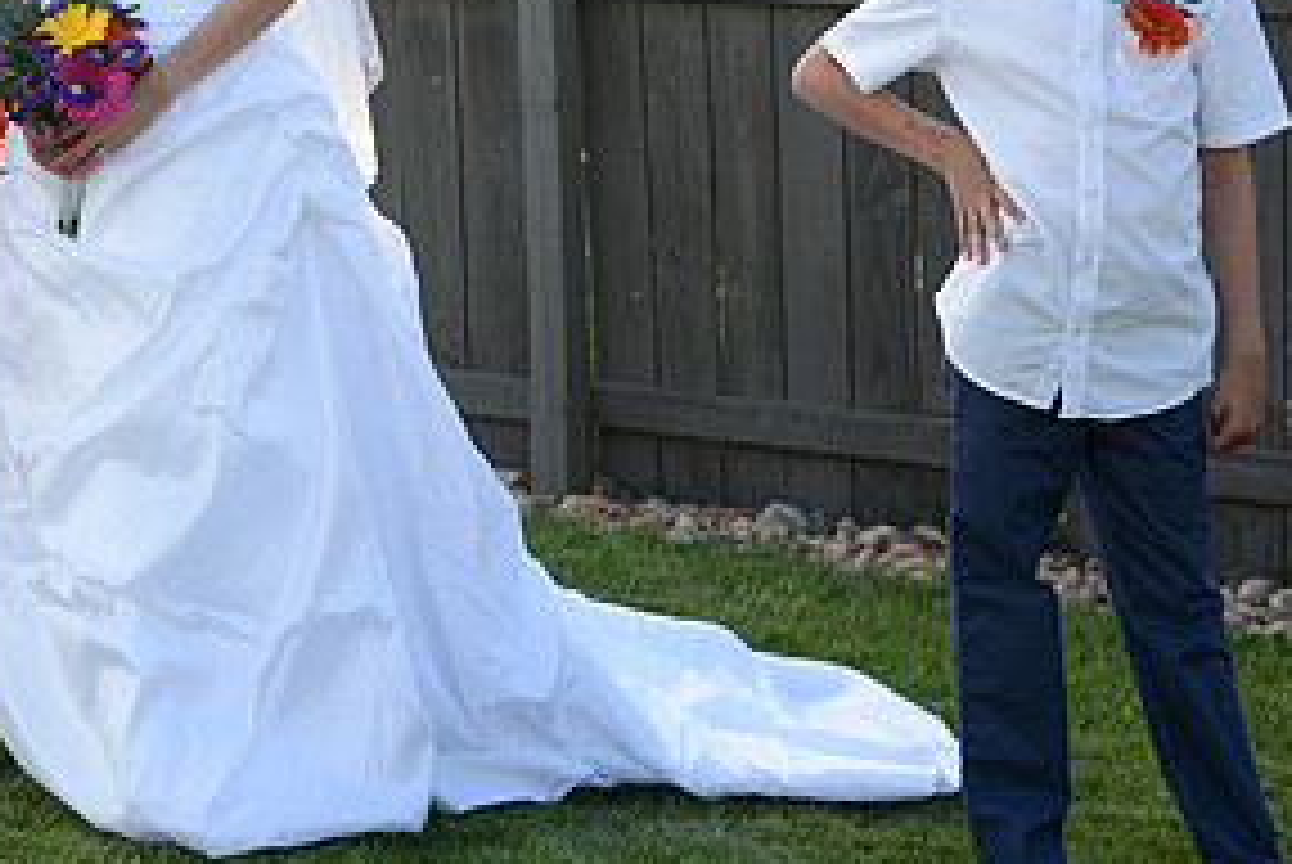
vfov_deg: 13.5
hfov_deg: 19.7
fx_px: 3628
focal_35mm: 101
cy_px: 119
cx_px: 41
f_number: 4.5
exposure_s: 1/400
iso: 400
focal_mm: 50
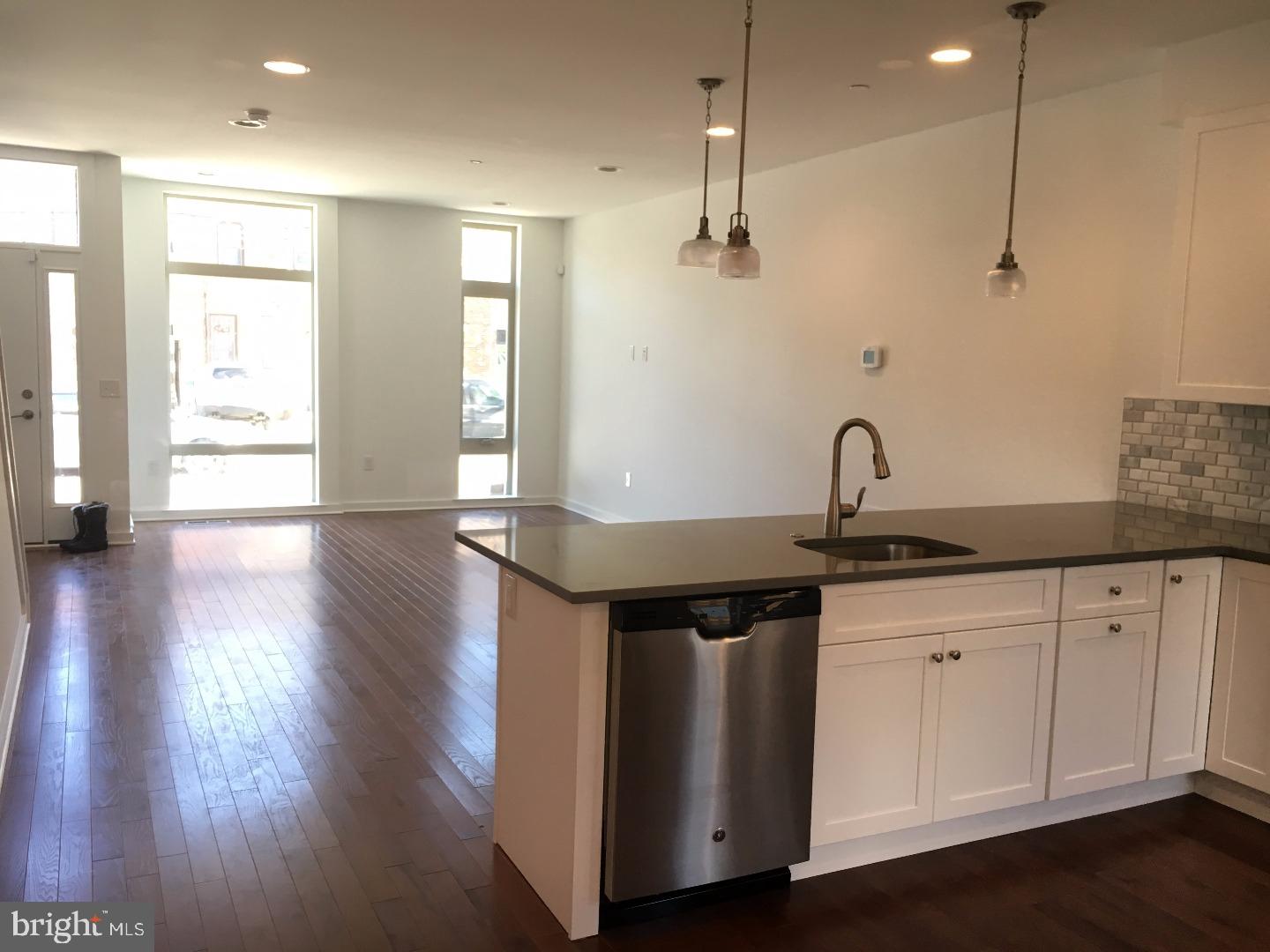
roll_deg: -1.4
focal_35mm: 29
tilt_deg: -5.3
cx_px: 635
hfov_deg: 61.7
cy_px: 476
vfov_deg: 48.2
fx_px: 1064
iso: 32
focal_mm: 4.15
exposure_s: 1/30
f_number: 2.2
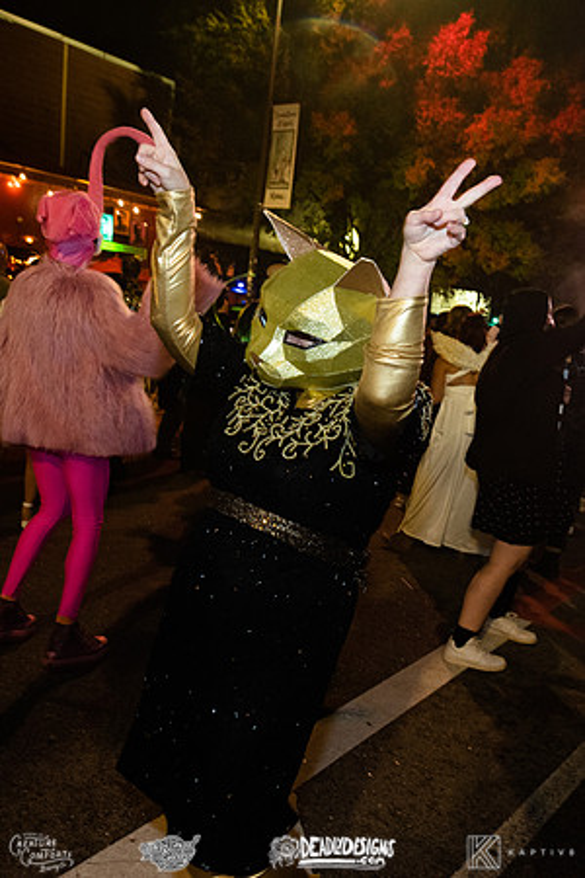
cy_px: 439
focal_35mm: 32
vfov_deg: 59.4
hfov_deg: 41.3
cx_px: 368
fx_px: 769
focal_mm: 21
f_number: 3.5
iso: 2000
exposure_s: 1/60
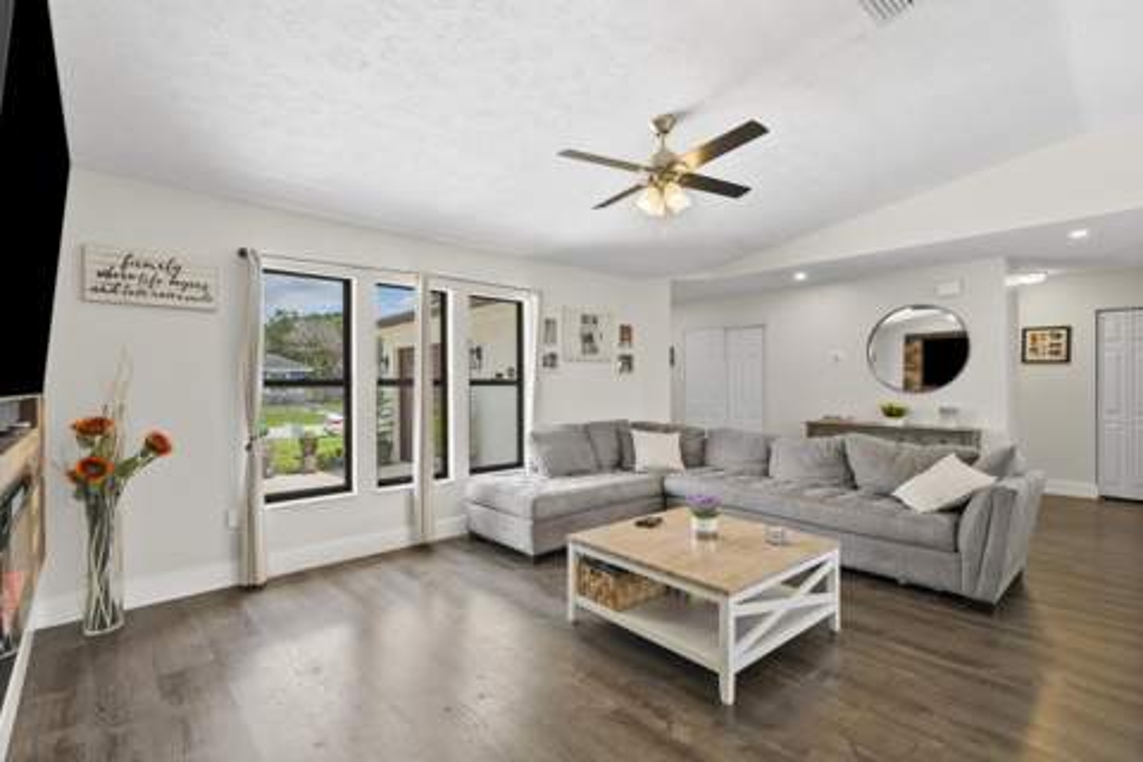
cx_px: 572
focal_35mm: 16
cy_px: 381
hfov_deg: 96.7
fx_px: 508
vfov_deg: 73.7
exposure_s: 1/8
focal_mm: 16
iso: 1600
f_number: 8
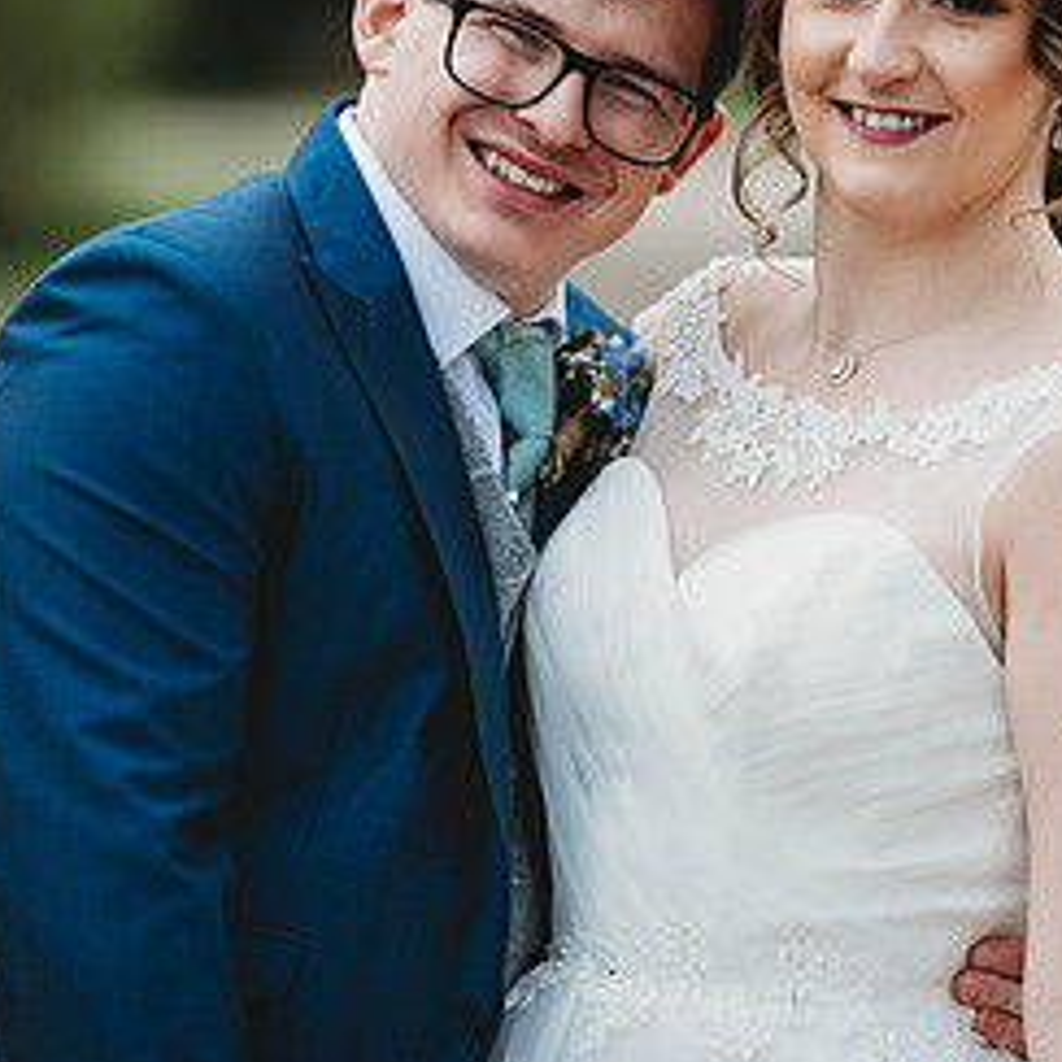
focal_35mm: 404
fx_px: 14023
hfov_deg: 4.3
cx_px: 644
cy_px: 302
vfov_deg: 4.3
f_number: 3.2
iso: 200
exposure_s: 1/2000
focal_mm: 200
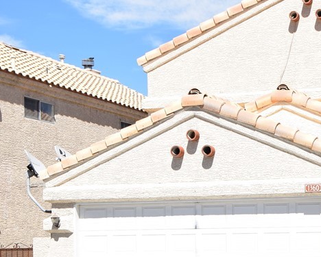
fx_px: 961
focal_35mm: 101
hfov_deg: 18.6
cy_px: 204
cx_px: 295
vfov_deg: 15.2
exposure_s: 1/500
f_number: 11
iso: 200
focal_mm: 31
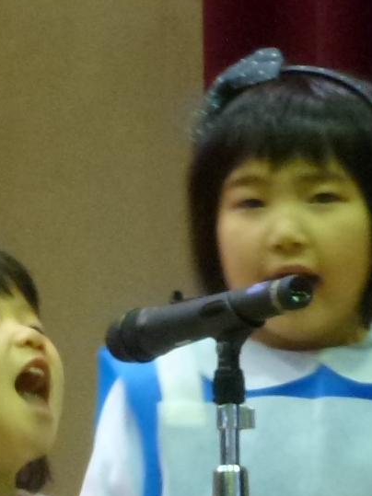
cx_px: 134
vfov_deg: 3.2
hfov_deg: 2.4
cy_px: 758
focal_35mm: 622
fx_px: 8916
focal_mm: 23.4
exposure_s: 1/8
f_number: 5.2
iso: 400
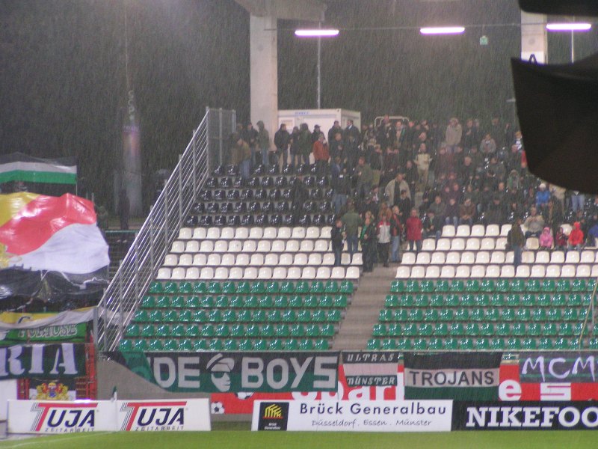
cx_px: 299
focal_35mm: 188
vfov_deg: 7.9
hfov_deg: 10.5
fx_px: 3248
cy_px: 224
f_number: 3.5
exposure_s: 1/25
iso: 200
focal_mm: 28.8
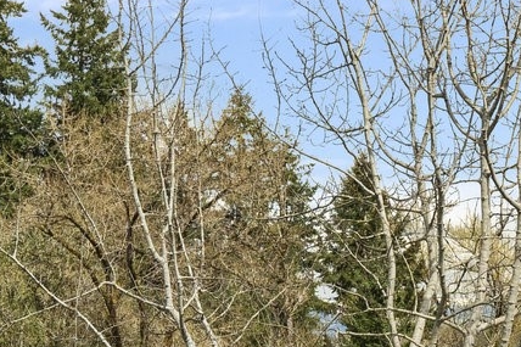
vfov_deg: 8.7
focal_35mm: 157
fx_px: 2271
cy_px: 367
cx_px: 411
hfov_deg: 13.0
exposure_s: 1/320
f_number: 7.1
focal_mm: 28
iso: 1250
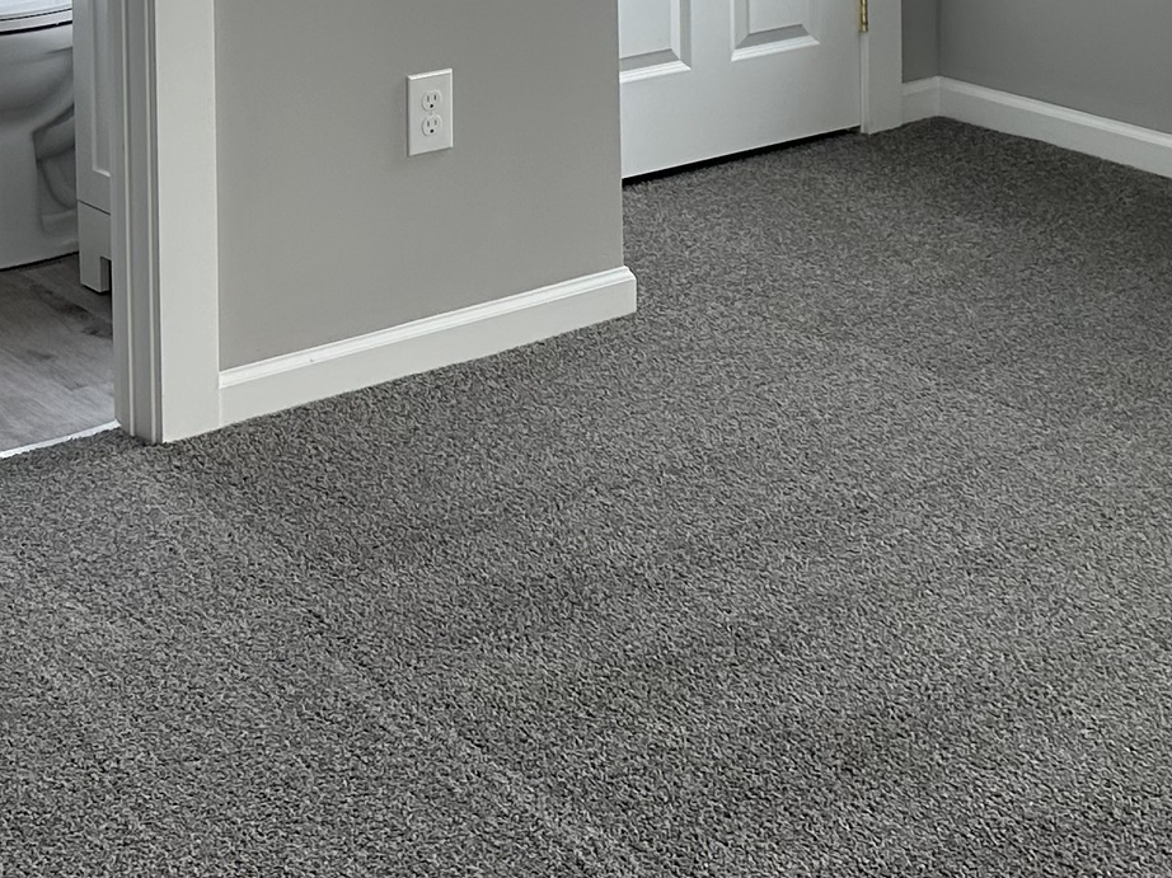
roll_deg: +0.7
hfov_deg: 24.2
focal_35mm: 80
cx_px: 835
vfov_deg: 17.1
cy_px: -343
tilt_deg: -4.2
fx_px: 2708
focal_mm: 6.86
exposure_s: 1/380
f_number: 1.78
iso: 80
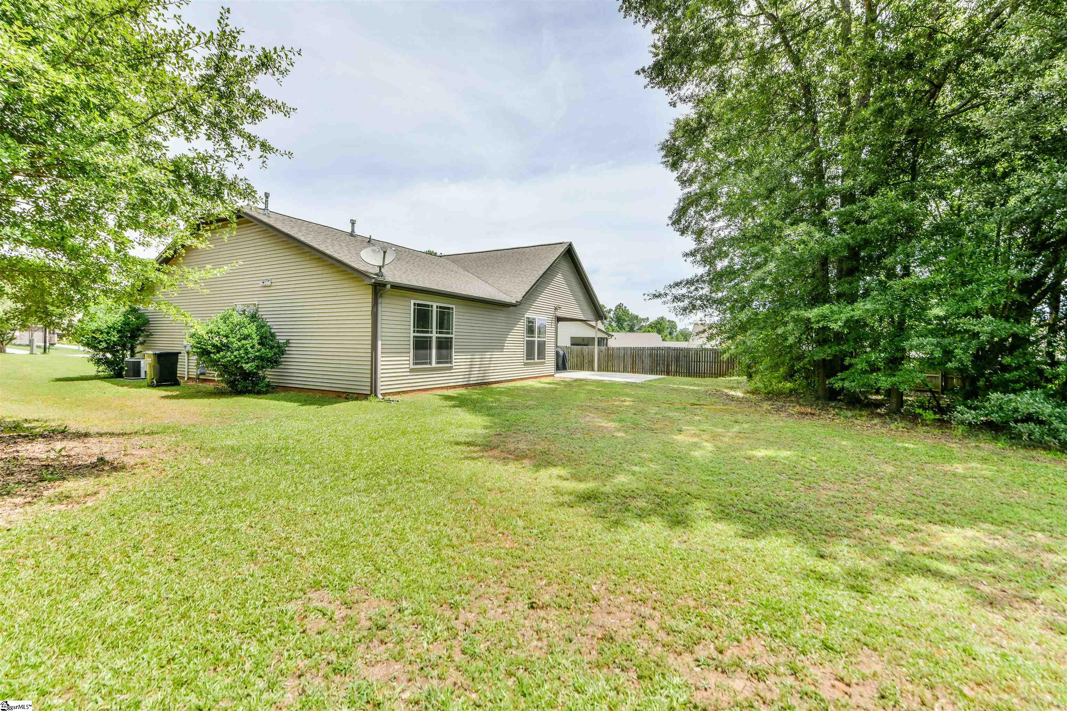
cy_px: 356
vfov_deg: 77.3
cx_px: 534
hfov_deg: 100.4
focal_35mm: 15
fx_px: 445
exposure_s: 1/640
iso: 400
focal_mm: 15
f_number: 8
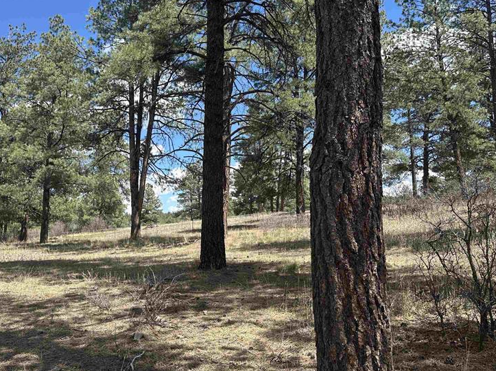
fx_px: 487
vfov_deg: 41.8
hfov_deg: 53.8
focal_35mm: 34
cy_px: 177
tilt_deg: +6.3
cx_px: 215
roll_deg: -0.9
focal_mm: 6.86
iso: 80
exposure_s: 1/2028
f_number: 1.78
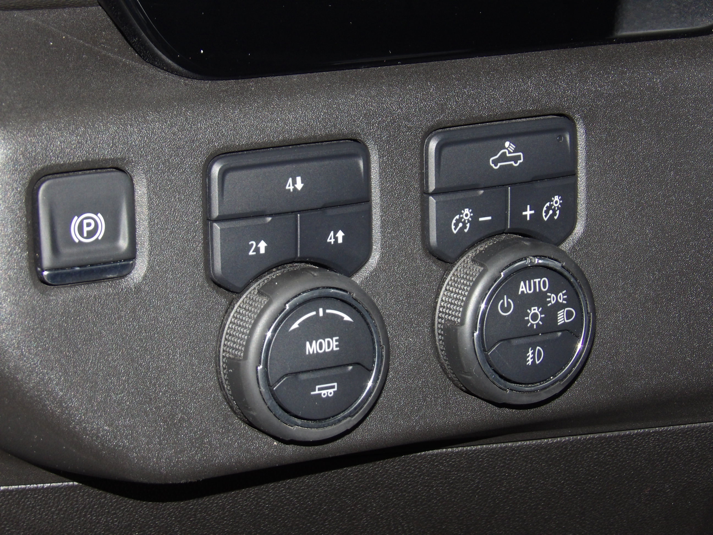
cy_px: 268
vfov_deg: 10.4
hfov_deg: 13.8
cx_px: 356
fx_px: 2945
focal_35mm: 143
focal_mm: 25.6
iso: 200
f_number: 4.3
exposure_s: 1/19
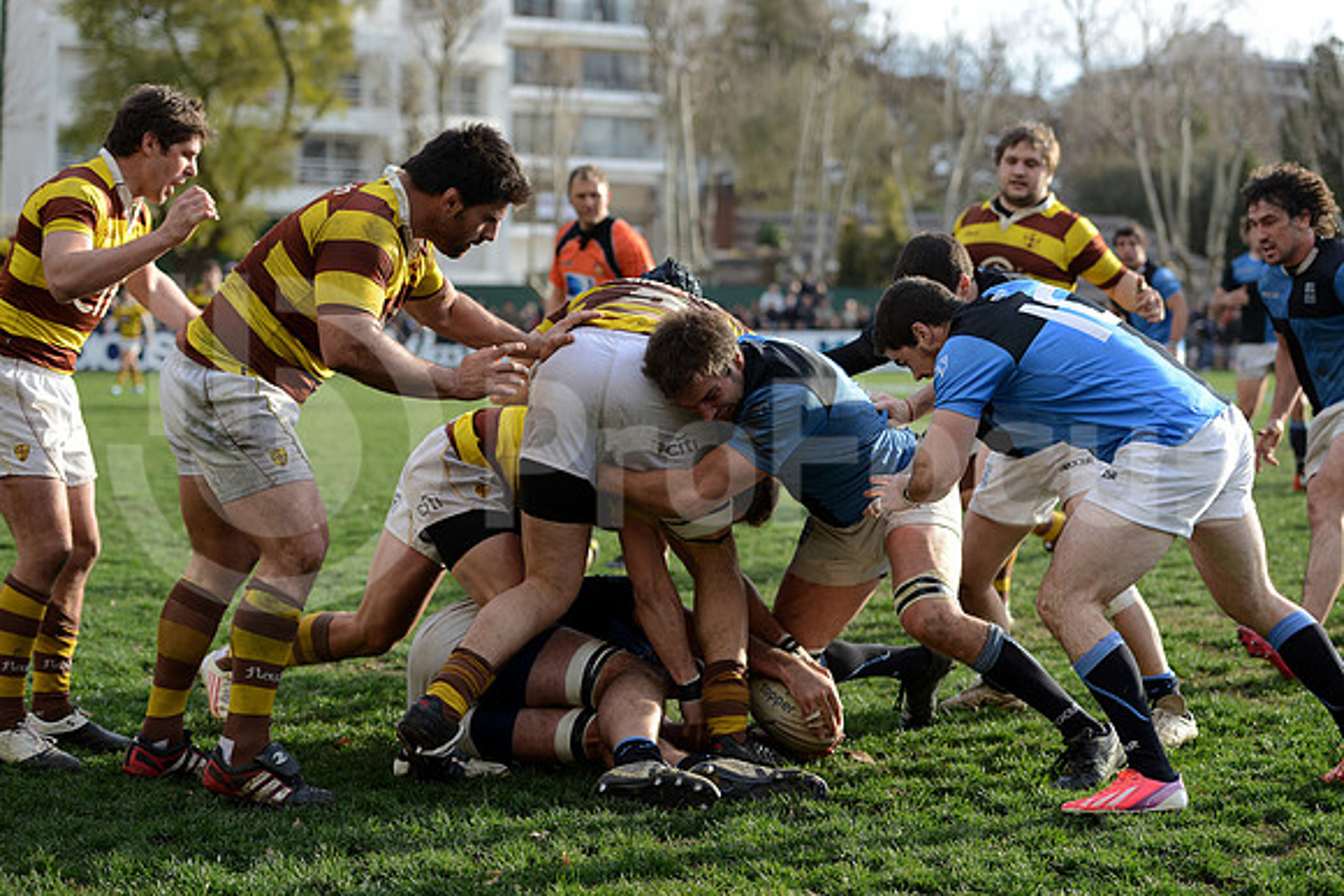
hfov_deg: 20.0
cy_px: 448
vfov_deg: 13.4
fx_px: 3809
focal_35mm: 102
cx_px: 672
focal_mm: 102
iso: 320
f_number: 2.8
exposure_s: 1/800
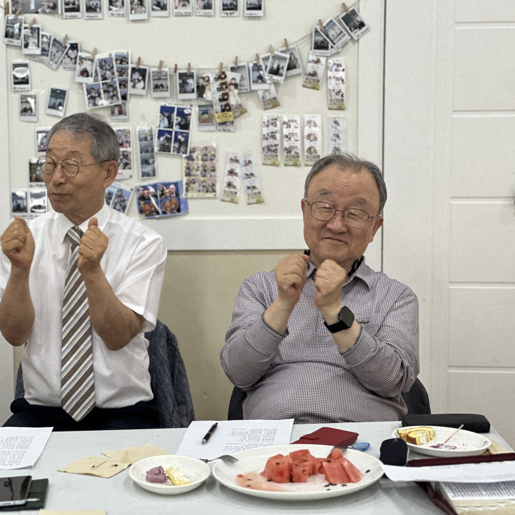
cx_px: 203
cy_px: 258
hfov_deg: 19.1
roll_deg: -0.2
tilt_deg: -5.9
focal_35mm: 91
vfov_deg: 19.1
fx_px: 1532
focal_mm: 9
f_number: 2.8
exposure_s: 1/40
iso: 160
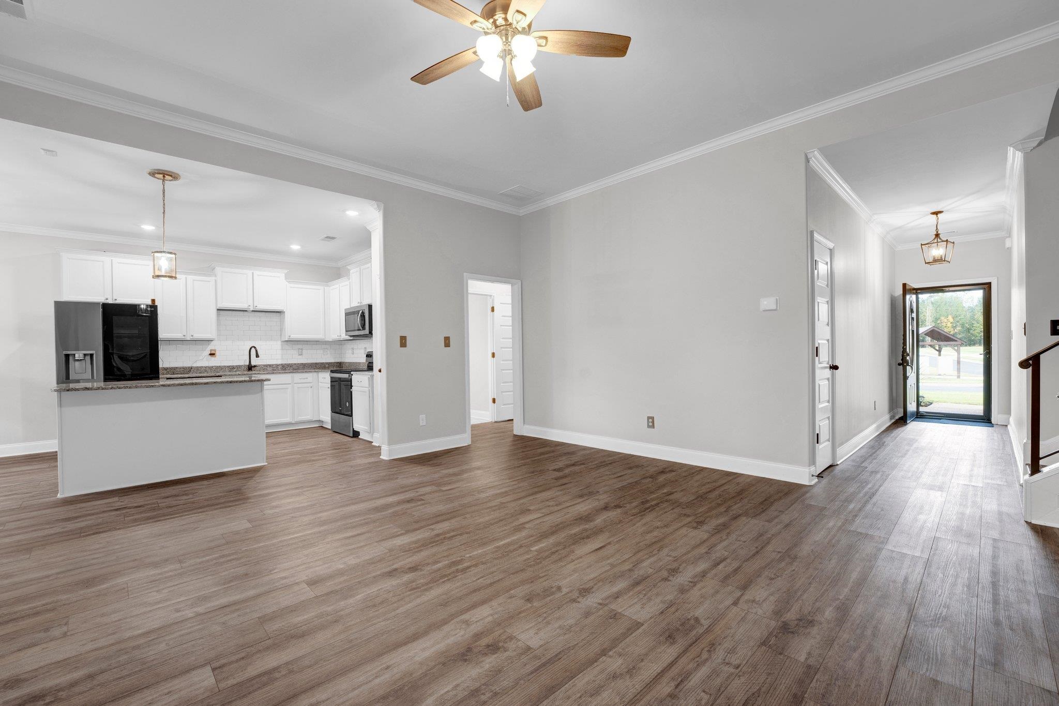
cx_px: 530
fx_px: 450
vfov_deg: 76.2
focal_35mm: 15
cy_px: 353
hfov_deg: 99.3
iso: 400
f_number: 8
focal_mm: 15.3
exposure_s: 1/5
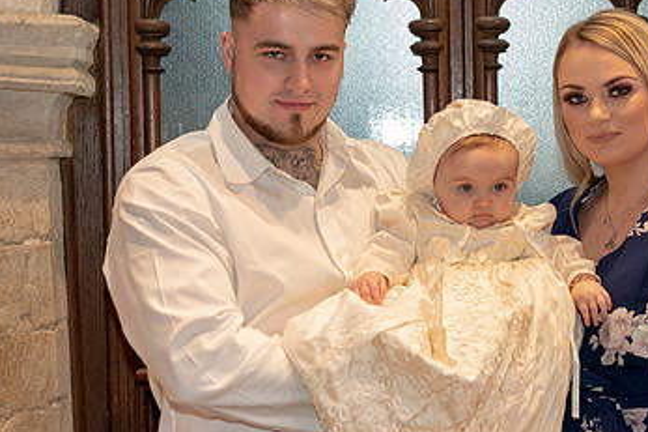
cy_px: 214
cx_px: 527
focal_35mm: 92
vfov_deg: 14.8
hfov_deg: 21.8
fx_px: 1655
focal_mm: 55
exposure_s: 1/160
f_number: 4
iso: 2500
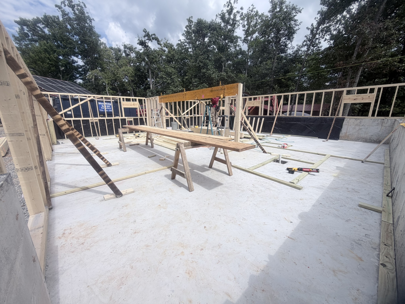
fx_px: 164
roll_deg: +1.1
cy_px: 152
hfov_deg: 102.1
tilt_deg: -11.9
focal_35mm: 14
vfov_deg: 85.7
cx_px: 202
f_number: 2.2
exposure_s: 1/1189
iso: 20
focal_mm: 2.22
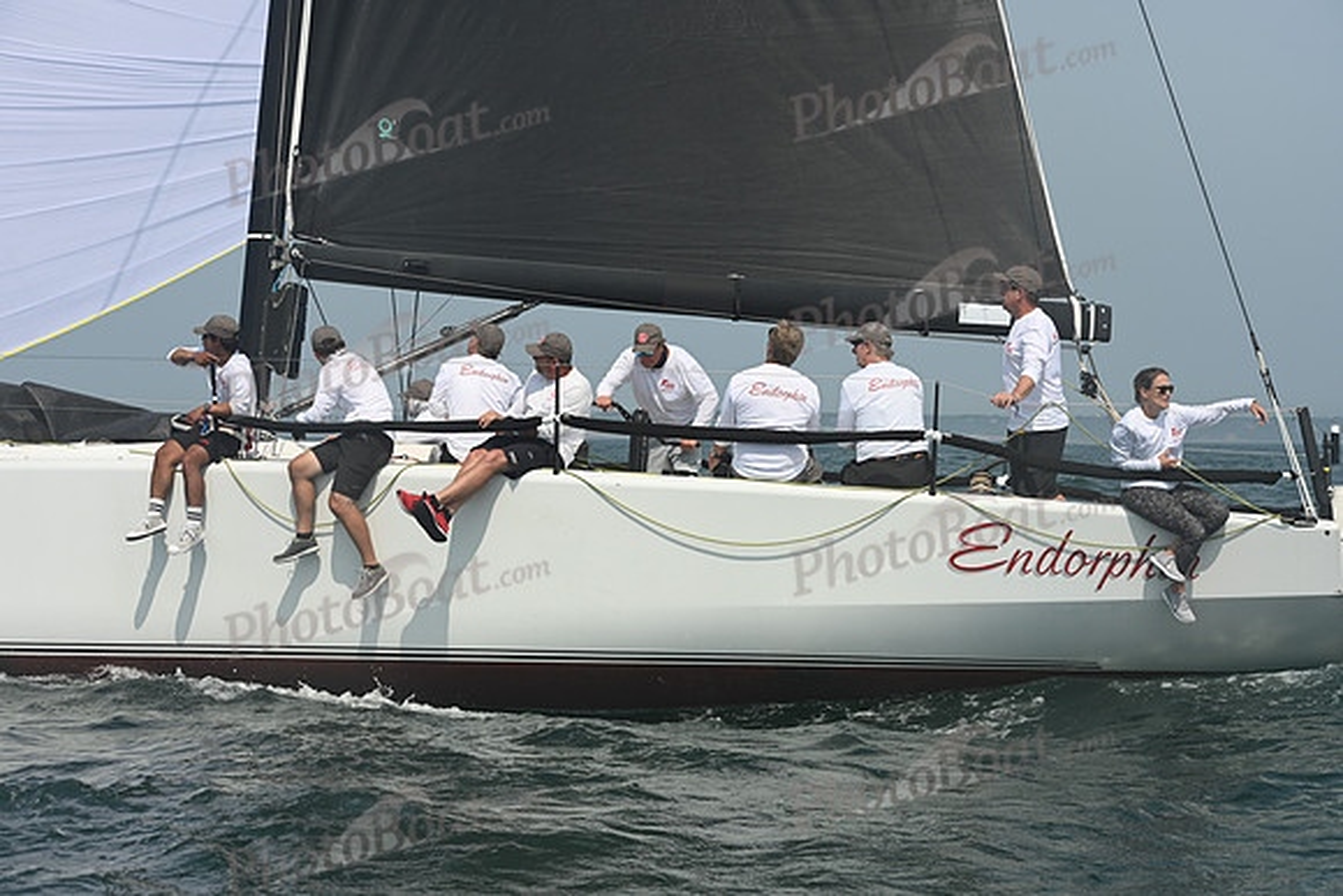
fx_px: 2612
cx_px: 672
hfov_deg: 28.8
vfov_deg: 19.5
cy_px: 448
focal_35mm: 70
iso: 320
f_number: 8
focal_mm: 70
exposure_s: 1/1250
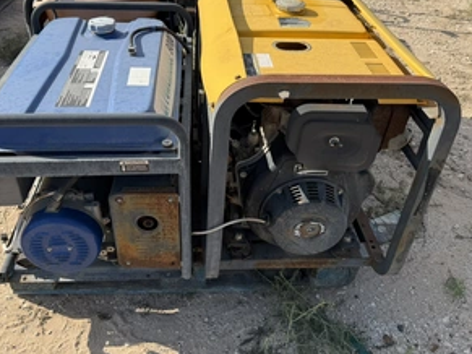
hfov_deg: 55.3
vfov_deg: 42.6
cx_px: 221
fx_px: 450
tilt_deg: -32.0
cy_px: 132
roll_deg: -2.1
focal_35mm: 33
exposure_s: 1/3279
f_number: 1.78
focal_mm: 6.76
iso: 80
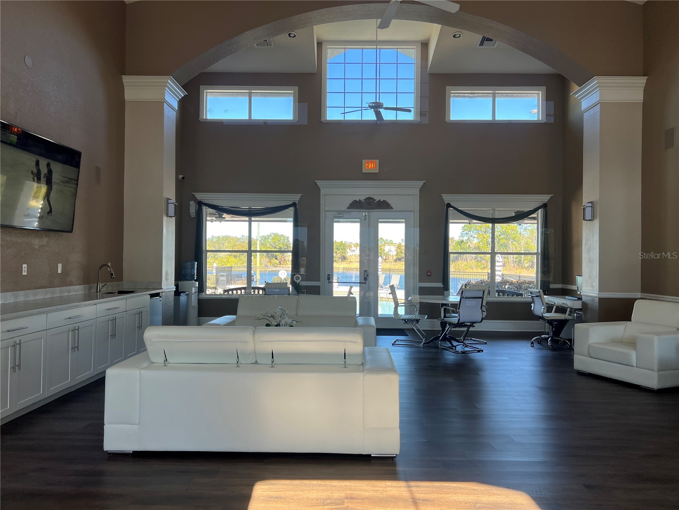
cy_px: 255
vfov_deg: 53.1
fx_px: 510
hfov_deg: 67.3
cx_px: 340
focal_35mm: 26
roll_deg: -0.6
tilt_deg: +0.1
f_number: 1.5
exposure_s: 1/302
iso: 50
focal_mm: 5.7
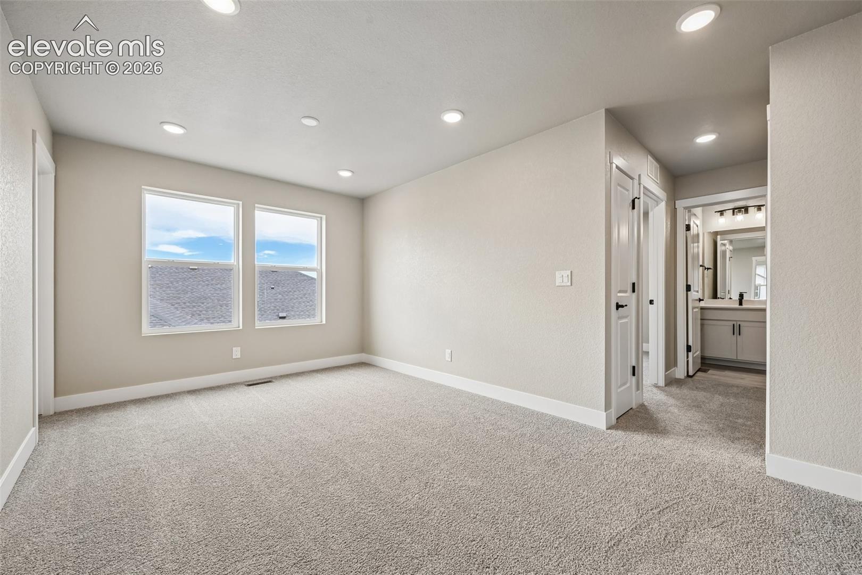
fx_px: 335
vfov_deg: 81.2
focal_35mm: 14
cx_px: 431
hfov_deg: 104.3
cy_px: 288
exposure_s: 1/15
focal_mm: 14
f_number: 9
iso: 125
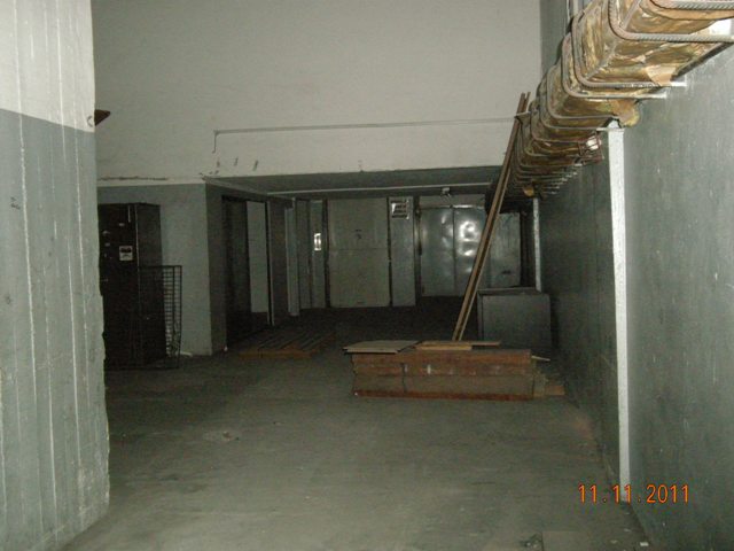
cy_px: 276
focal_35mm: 37
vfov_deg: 38.7
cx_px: 367
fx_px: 785
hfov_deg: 50.1
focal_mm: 7.9
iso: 1000
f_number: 2.8
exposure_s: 1/60
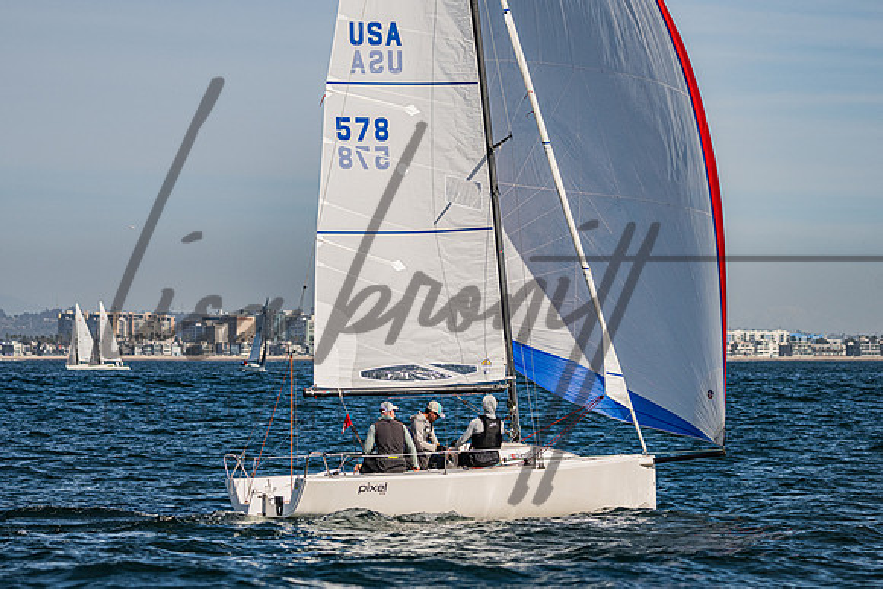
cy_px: 277
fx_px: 4150
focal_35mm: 169
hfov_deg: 12.1
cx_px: 429
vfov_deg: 8.1
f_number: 5.6
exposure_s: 1/3200
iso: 320
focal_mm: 140
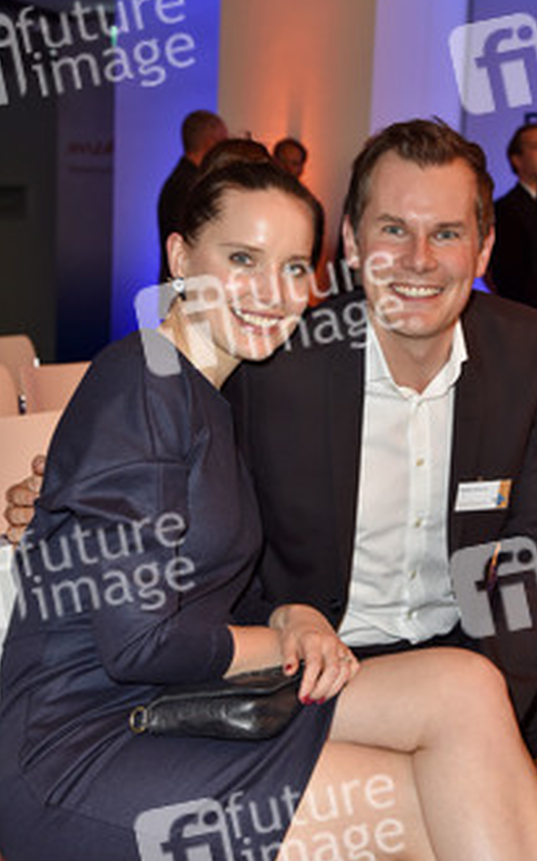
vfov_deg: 33.0
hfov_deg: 20.9
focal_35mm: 62
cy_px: 445
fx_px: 1455
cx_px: 346
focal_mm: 50
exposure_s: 1/125
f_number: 5.6
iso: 1000
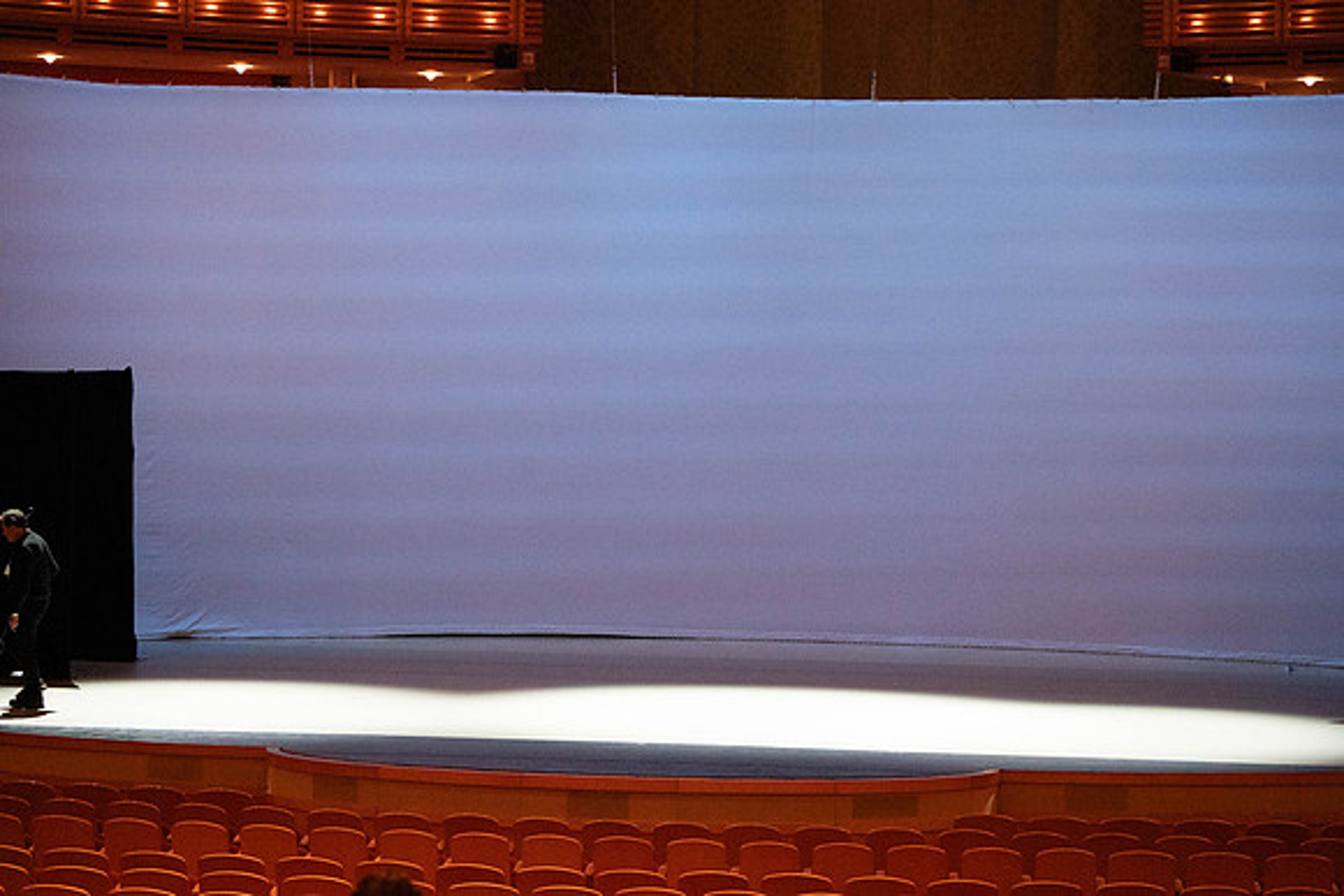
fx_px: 3734
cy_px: 448
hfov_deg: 20.4
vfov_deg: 13.7
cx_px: 672
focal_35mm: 100
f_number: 5.6
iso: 20000
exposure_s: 1/320
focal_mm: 100
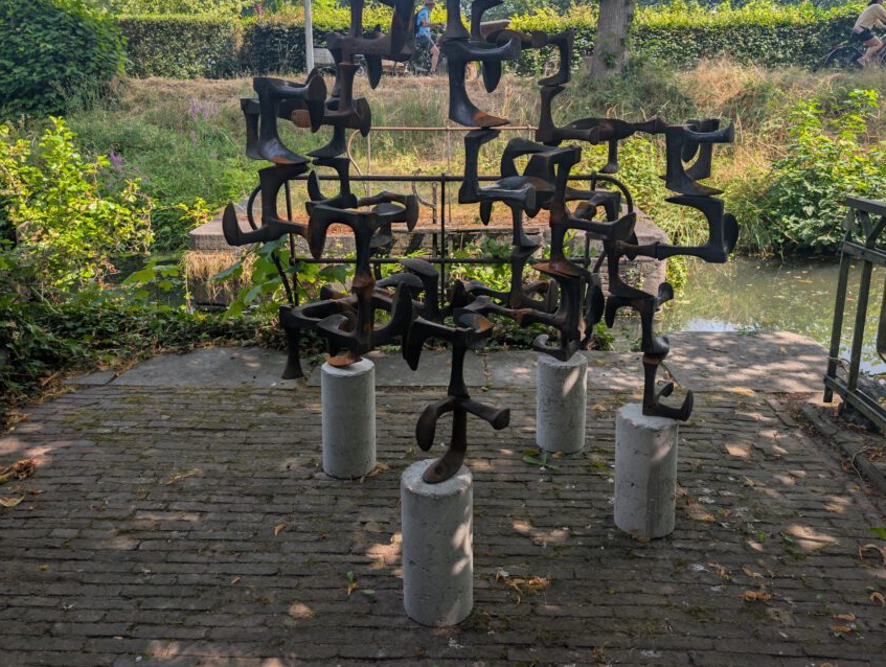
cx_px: 429
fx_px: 743
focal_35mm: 29
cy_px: 272
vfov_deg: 48.1
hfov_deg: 61.6
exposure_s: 1/663
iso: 23
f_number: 1.68
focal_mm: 6.9
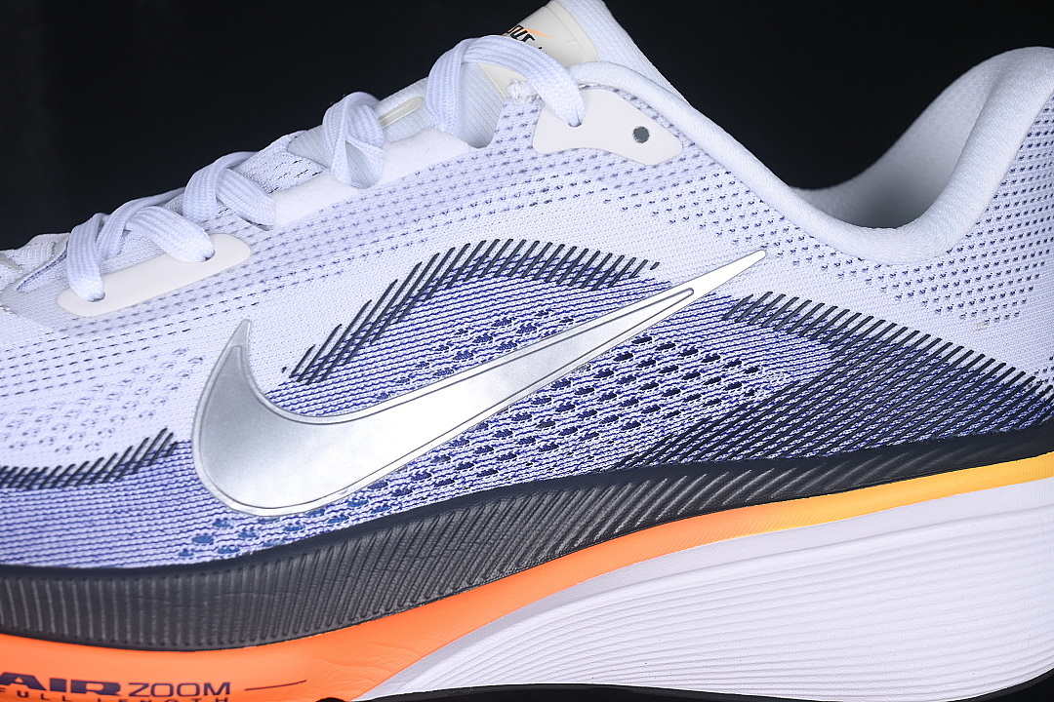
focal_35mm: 75
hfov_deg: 27.0
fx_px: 2196
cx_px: 527
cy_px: 351
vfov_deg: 18.2
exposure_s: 1/80
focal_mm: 50
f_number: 7.1
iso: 160
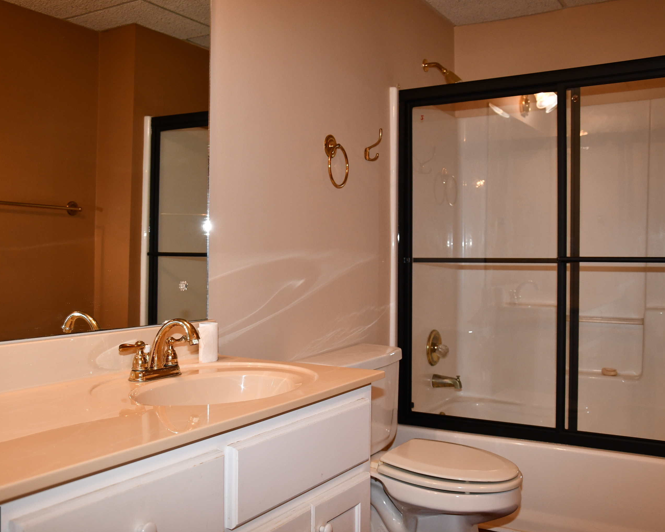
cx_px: 321
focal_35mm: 35
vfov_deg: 42.2
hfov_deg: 51.5
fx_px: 689
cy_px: 266
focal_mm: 21
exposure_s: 1/60
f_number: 4
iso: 800
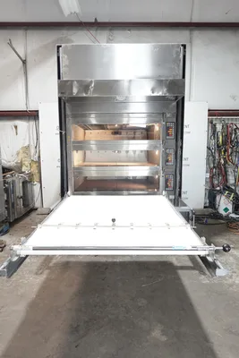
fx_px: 239
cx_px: 120
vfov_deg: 73.7
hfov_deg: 53.2
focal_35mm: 24
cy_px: 179
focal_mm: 9
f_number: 2.8
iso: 640
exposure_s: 1/30
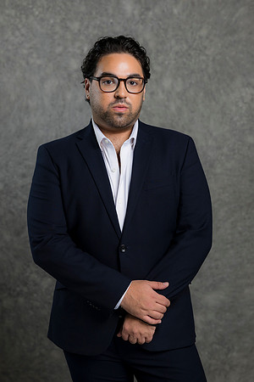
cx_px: 127
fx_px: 900
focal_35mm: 85
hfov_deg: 16.1
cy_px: 191
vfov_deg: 23.9
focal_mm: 85
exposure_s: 1/200
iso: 125
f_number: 5
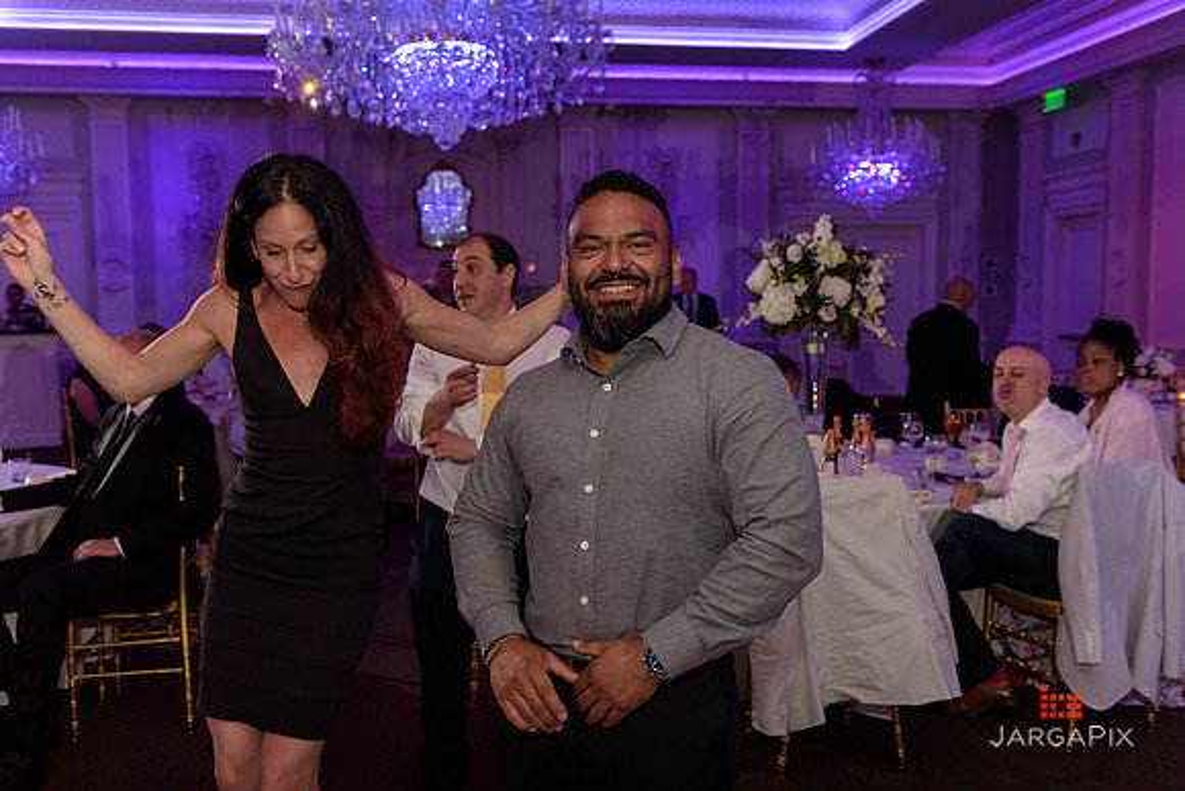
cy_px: 396
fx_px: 1054
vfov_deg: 41.1
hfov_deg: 58.7
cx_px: 592
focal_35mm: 32
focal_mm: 32
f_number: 3.2
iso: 1600
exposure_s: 1/125
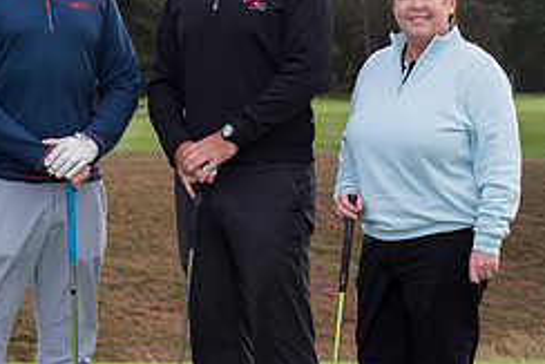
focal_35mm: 195
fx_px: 2954
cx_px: 136
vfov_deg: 7.1
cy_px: 162
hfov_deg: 10.5
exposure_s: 1/250
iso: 400
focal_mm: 82
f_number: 7.1
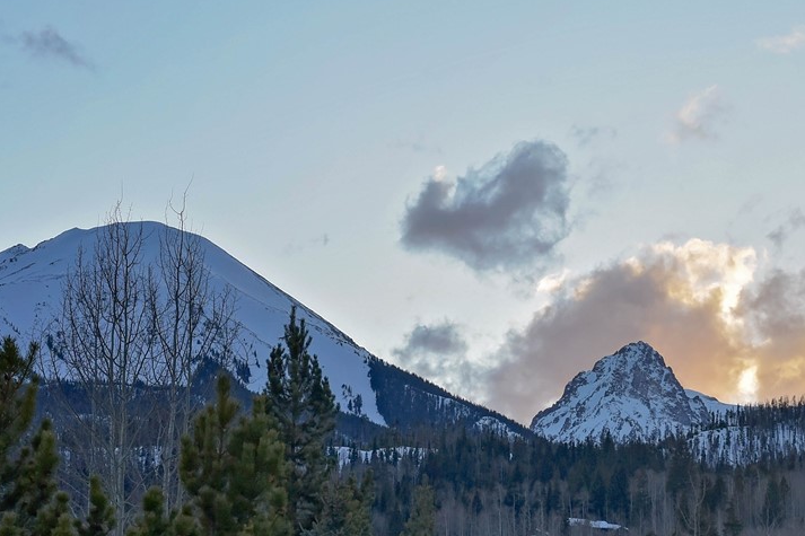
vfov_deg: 11.5
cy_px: 398
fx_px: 2660
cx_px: 790
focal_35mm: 119
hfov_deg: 16.9
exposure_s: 1/200
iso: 250
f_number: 7.1
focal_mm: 50
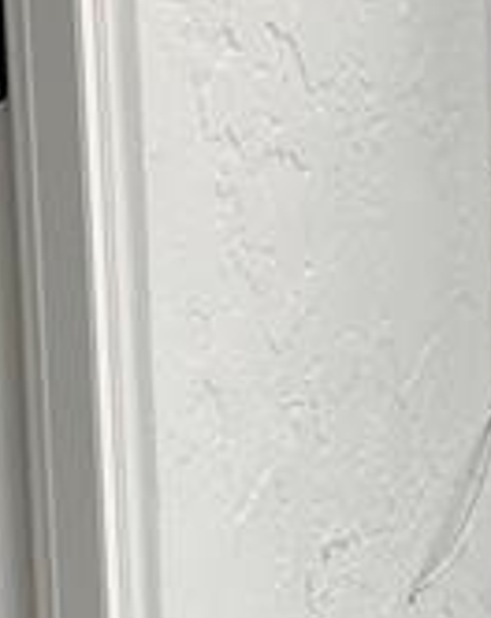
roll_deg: +0.8
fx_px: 3355
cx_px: 670
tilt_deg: -10.5
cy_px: -67
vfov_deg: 10.4
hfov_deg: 8.2
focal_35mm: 184
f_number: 1.5
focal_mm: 5.7
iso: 50
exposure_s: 1/521
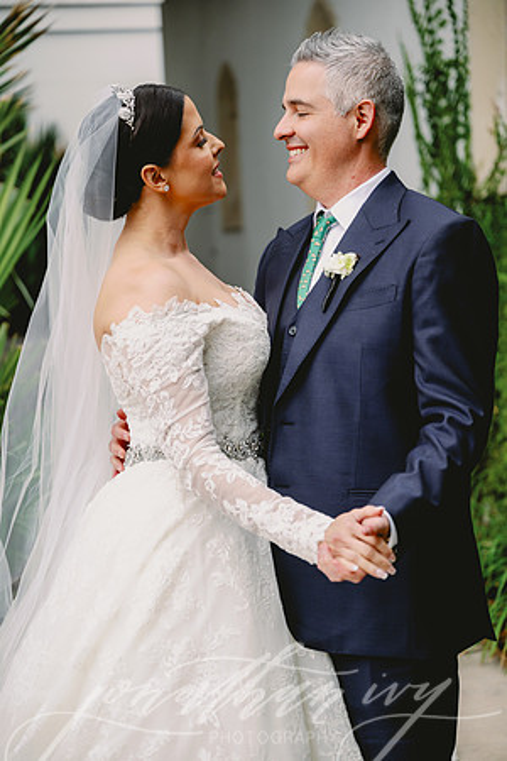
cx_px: 254
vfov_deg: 28.8
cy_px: 380
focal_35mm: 70
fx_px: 1479
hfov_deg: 19.5
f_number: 2.8
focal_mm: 70
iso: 400
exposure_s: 1/400
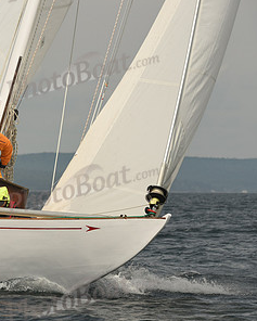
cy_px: 146
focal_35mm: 368
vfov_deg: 5.3
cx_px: -49
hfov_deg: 4.2
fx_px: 3497
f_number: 7.1
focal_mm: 200
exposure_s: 1/1000
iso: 250
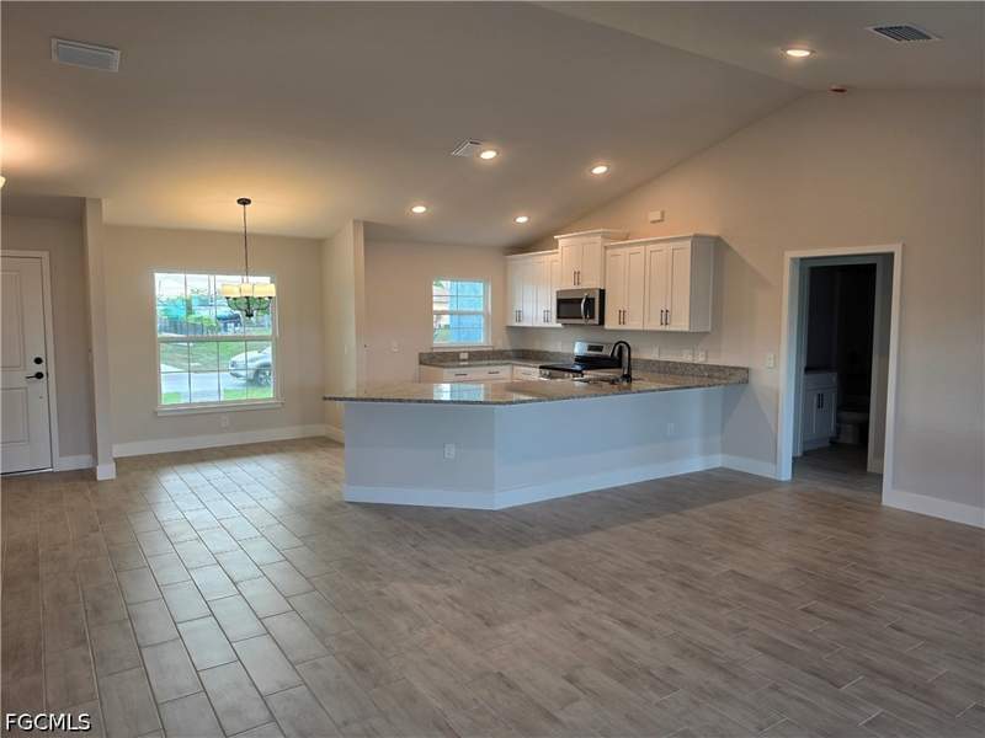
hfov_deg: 73.9
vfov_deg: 58.9
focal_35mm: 23
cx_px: 492
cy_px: 369
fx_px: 654
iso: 40
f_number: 1.4
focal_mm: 6.5
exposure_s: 1/120
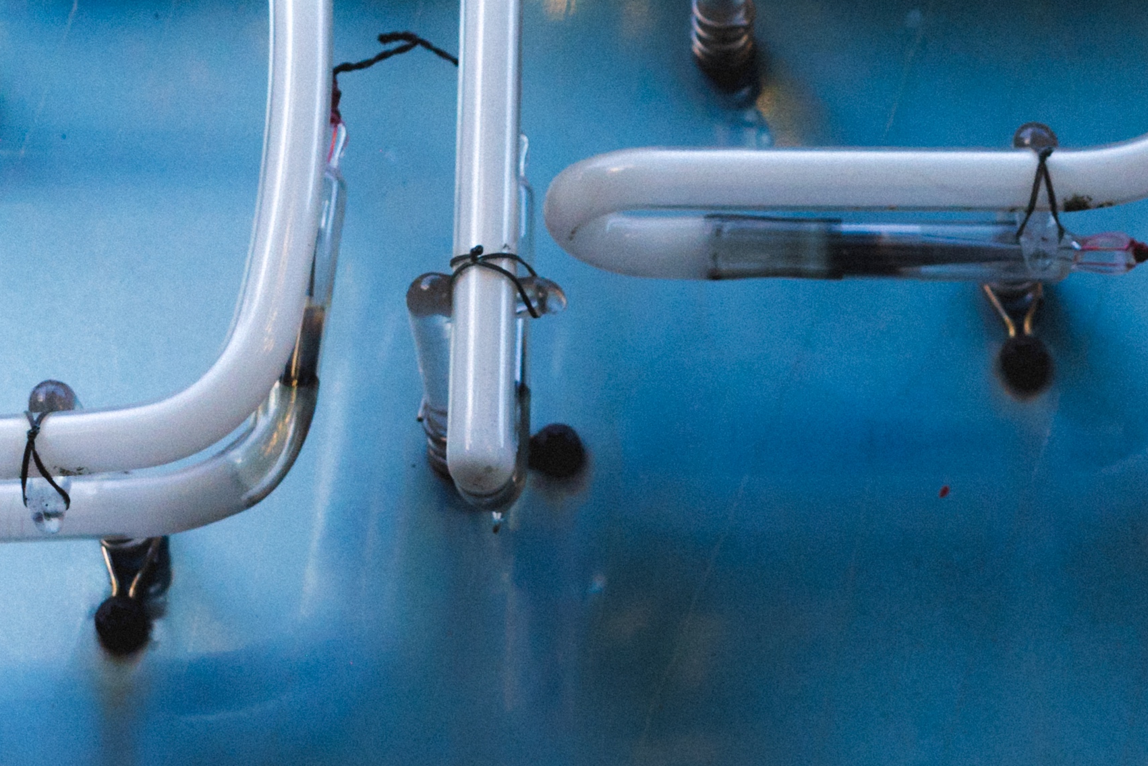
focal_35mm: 141
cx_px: 1072
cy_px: 153
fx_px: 4496
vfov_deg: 9.7
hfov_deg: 14.4
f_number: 4
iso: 400
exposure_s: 1/250
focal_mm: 26
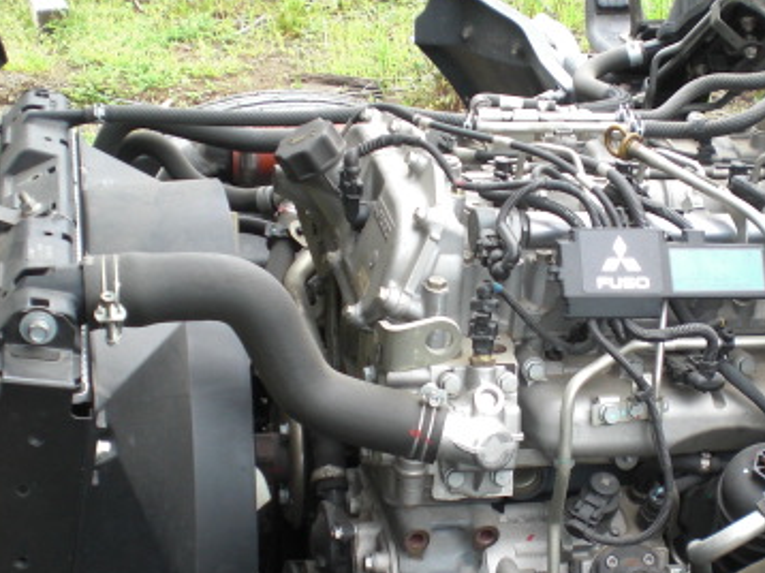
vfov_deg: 21.4
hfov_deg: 28.3
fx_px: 1502
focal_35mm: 68
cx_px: 541
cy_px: 413
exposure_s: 1/80
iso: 100
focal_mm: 6.3
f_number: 3.1
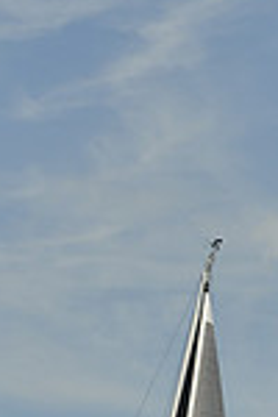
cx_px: 138
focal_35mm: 386
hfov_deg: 3.6
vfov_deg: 5.3
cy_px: 676
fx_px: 4471
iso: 280
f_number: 9
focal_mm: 100
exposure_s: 1/1600
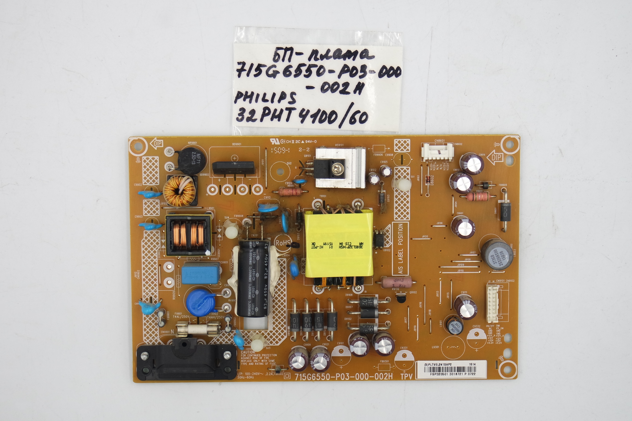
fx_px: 930
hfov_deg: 37.5
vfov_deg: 25.5
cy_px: 198
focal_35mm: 53
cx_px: 334
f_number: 4.5
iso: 160
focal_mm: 18
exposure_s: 1/125
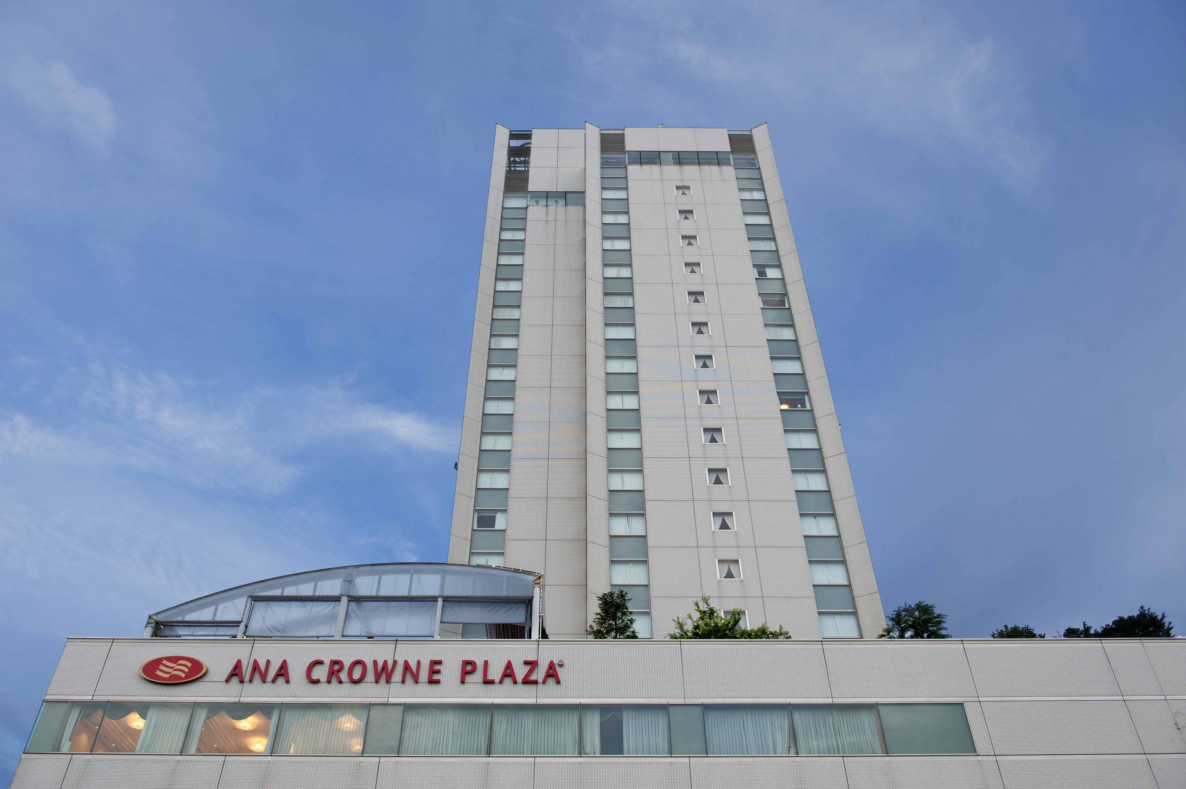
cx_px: 593
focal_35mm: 29
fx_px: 955
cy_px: 394
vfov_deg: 44.9
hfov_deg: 63.7
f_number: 5.6
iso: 200
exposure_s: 1/60
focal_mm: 29
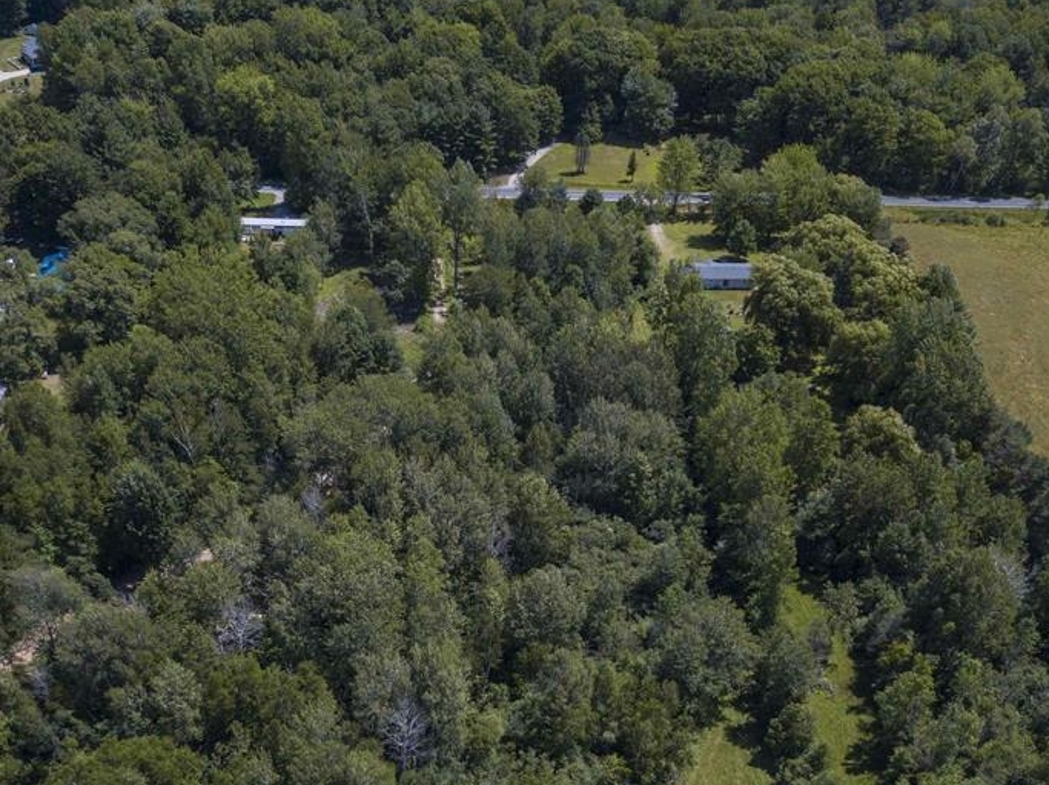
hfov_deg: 47.9
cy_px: 572
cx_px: 491
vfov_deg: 36.1
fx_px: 1181
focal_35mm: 39
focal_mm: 4.73
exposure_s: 1/1500
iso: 100
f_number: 2.2
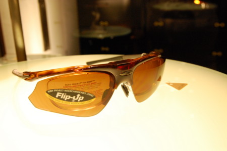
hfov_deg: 46.4
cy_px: 76
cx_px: 114
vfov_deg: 31.8
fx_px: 265
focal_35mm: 42
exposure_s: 1/40
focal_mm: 28
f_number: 8
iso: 1600
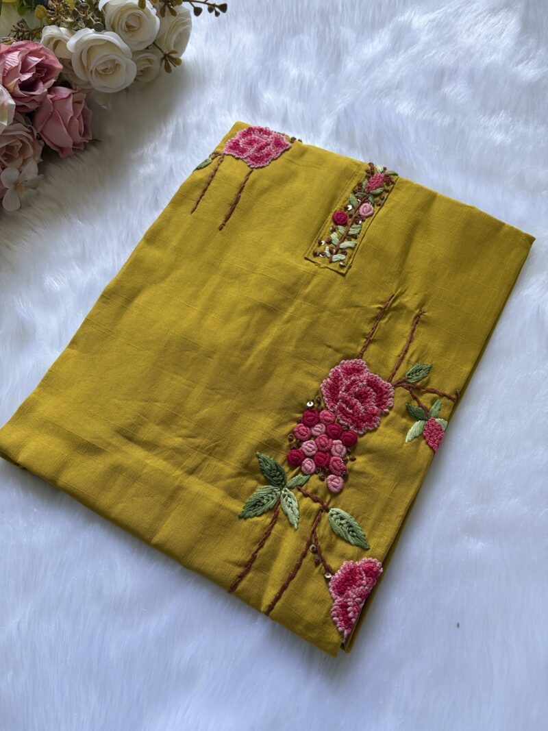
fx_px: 549
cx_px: 274
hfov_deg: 53.1
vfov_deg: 67.3
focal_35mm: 26
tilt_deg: -66.1
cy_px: 366
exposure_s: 1/100
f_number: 1.6
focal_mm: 5.96
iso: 100
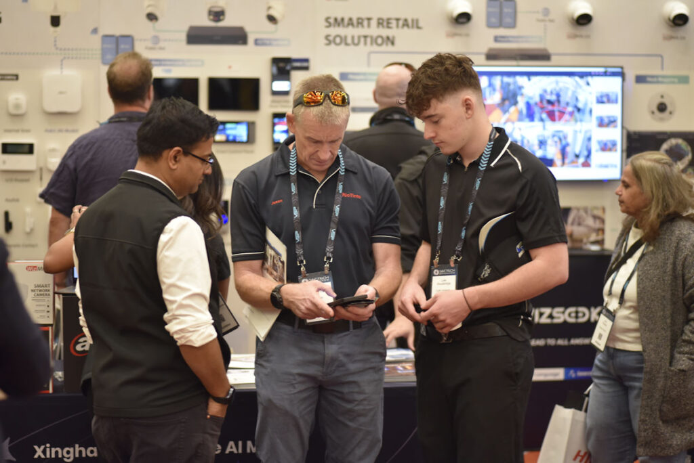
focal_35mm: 100
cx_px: 347
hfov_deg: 20.4
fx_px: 1929
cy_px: 232
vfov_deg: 13.7
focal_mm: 100
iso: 2500
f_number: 2.8
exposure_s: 1/125
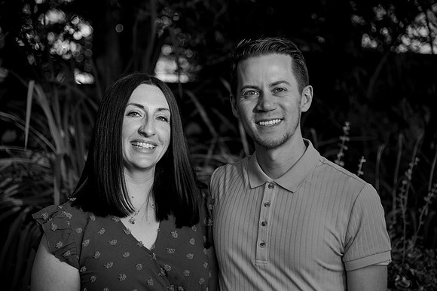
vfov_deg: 14.8
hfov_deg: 22.2
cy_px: 146
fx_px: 1116
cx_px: 218
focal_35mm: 92
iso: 640
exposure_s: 1/400
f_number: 4
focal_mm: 92
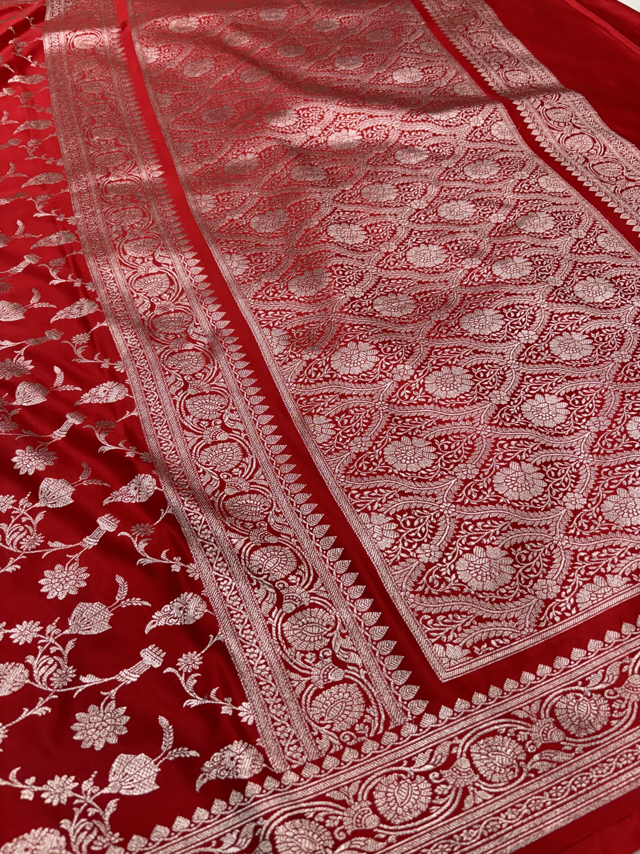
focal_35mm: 26
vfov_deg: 67.3
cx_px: 320
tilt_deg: -54.8
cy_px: 427
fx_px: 641
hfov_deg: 53.1
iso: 125
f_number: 1.6
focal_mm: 5.96
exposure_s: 1/100
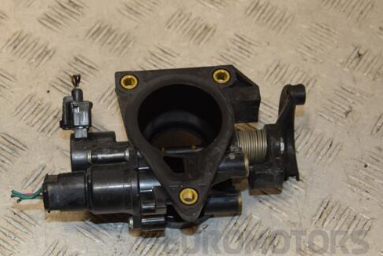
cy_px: 137
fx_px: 979
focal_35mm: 92
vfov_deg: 14.9
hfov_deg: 22.1
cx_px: 149
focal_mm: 50
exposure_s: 1/200
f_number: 7.1
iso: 800
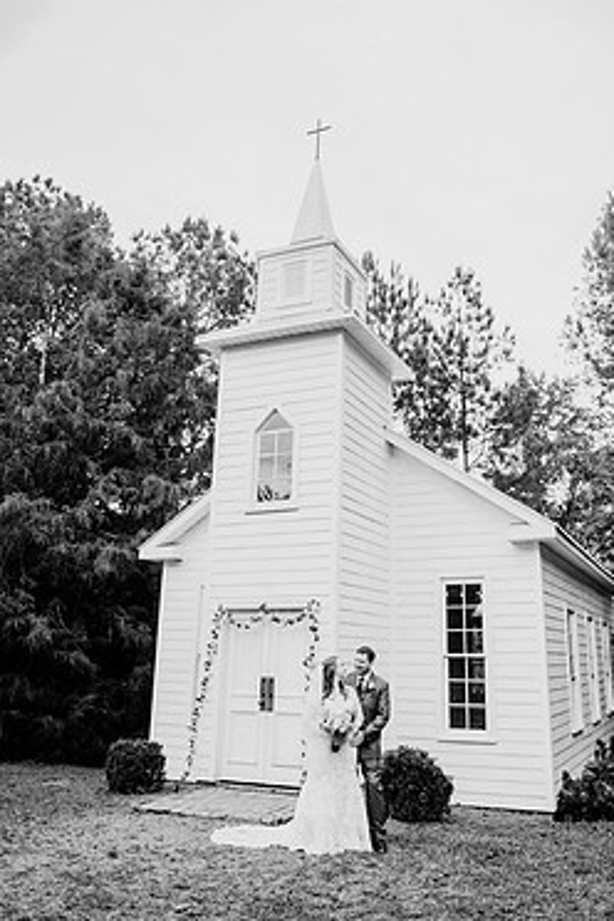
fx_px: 742
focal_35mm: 29
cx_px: 364
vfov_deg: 63.5
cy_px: 418
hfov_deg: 44.8
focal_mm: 24
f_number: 2.2
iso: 125
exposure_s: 1/1000
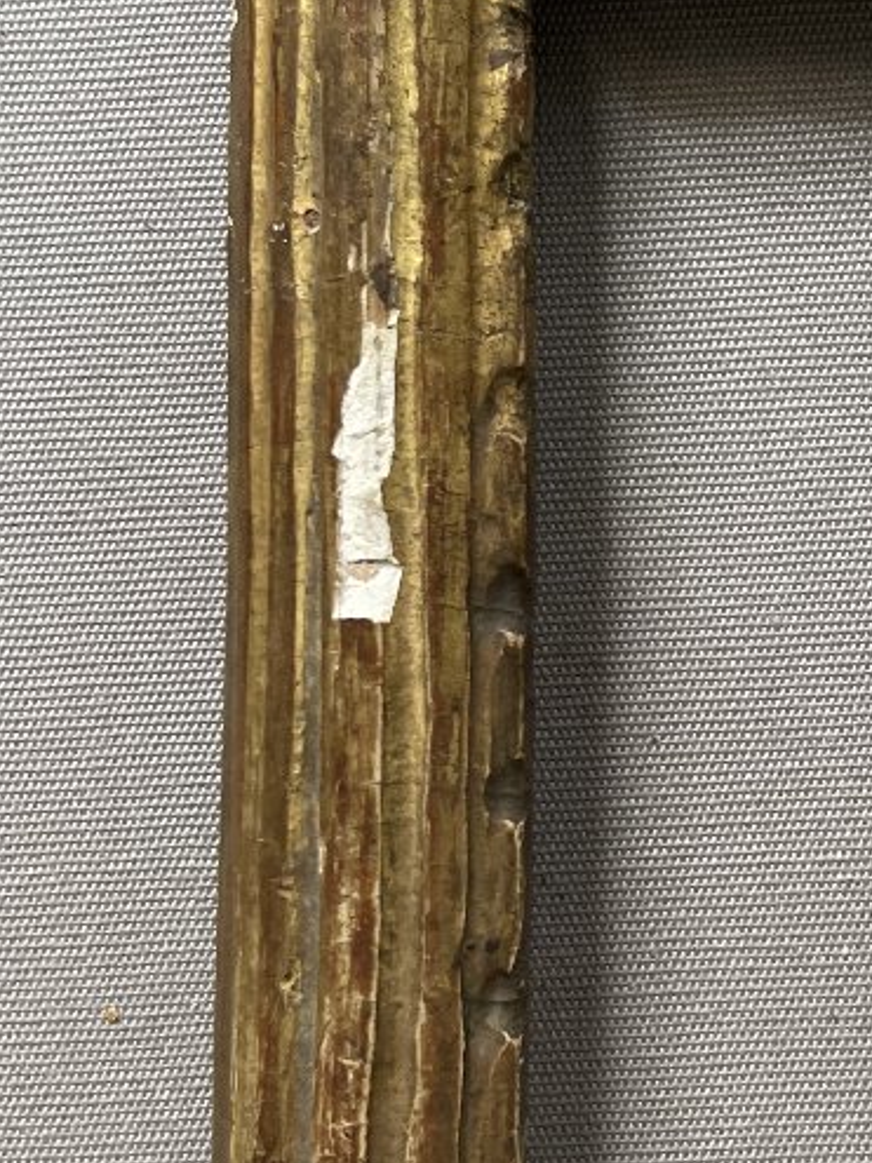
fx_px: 2117
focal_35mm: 63
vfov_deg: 30.7
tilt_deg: -88.7
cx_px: 964
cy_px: 554
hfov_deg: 22.0
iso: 100
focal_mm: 4.2
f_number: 1.6
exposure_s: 1/121
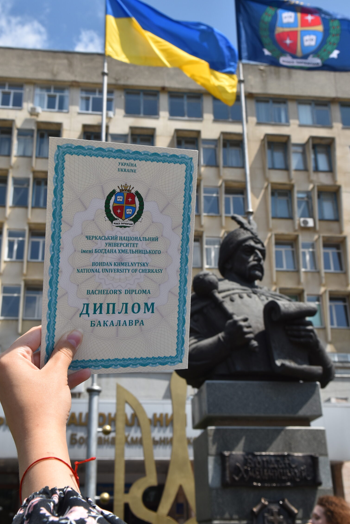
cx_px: 161
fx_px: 641
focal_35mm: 44
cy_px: 236
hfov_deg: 30.5
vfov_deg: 44.4
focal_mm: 26
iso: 200
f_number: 9
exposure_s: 1/320
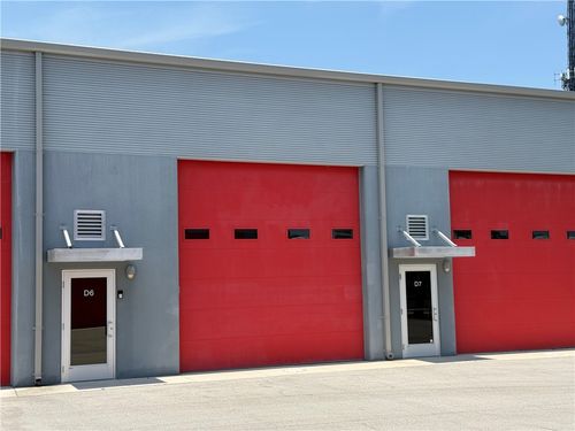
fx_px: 797
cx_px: 288
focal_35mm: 48
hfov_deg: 39.7
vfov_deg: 30.3
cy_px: 216
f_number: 1.78
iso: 64
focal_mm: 6.76
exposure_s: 1/3891
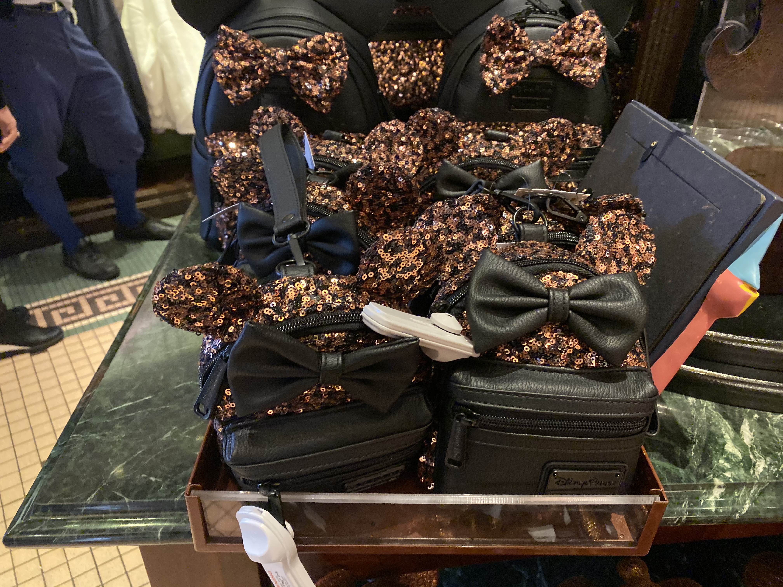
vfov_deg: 53.1
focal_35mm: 26
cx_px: 392
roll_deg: -1.6
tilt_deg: -32.1
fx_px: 588
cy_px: 294
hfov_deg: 67.3
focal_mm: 4.25
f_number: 1.8
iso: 800
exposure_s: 1/30
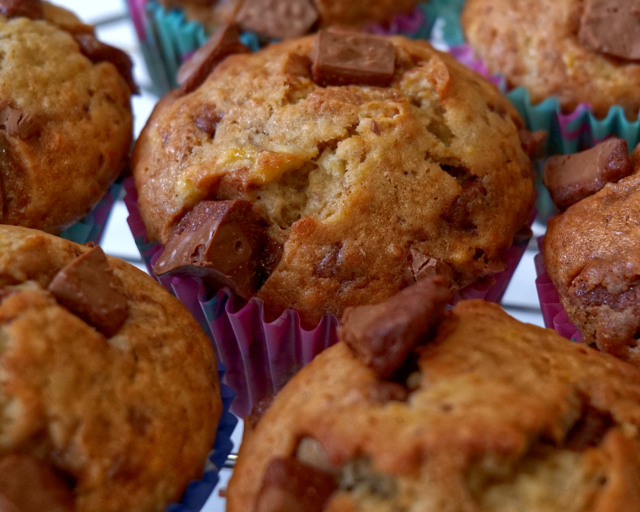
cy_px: 192
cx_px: 350
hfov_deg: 19.4
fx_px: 1876
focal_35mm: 99
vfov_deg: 15.5
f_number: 7.1
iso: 3200
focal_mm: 60
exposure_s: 1/80
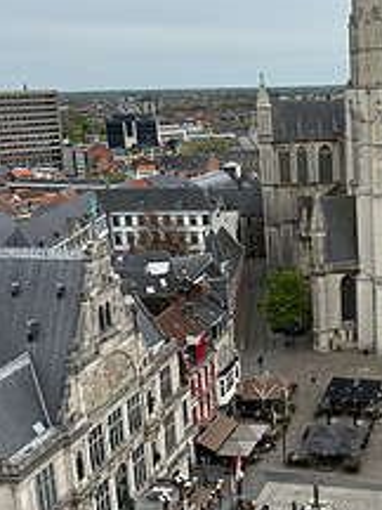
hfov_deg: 27.9
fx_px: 736
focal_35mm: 50
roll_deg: +1.1
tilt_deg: -13.2
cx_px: 354
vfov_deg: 38.2
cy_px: 257
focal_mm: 6.76
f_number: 1.78
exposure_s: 1/3953
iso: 80
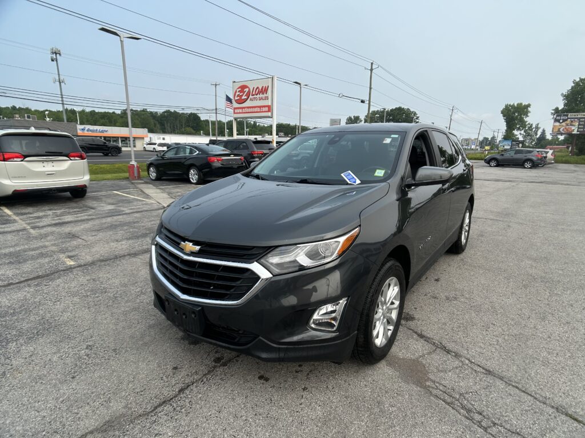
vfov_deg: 53.1
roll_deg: -2.3
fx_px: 439
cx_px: 292
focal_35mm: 26
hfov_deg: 67.3
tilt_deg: -12.9
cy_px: 219
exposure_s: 1/2571
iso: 50
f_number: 1.5
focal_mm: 5.7
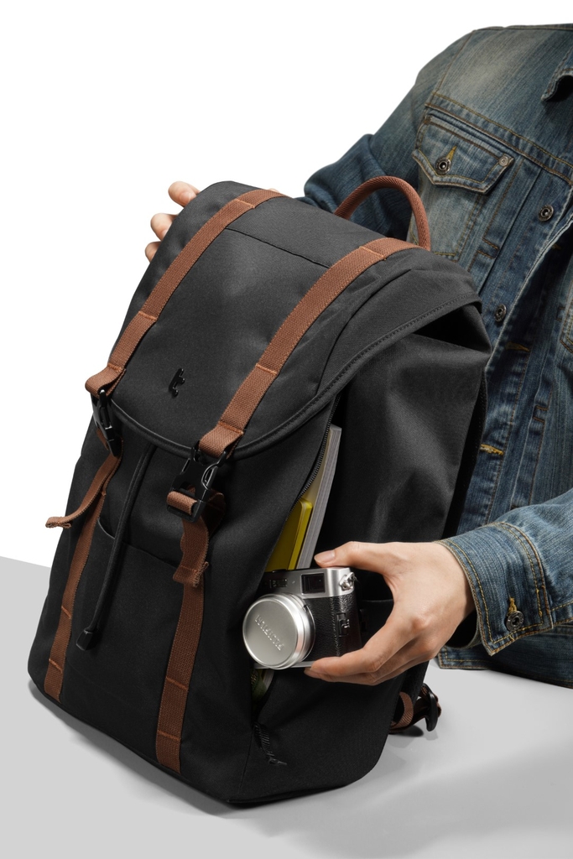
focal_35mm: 70
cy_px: 430
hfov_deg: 19.5
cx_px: 286
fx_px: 1671
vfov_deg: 28.8
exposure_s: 1/100
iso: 160
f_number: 18
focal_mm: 70
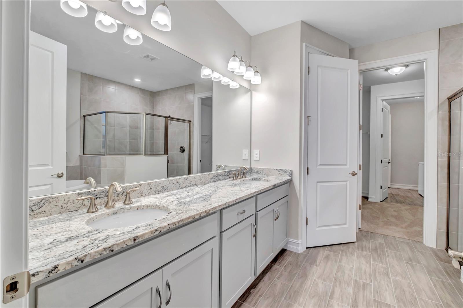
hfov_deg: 100.4
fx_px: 193
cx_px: 232
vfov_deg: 77.3
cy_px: 154
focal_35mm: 15
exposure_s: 1/15
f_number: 8
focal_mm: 10
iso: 160
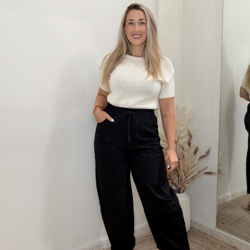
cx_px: 126
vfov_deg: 46.0
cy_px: 110
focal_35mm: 36
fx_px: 294
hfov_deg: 46.0
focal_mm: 2.71
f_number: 1.9
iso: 80
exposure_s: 1/60
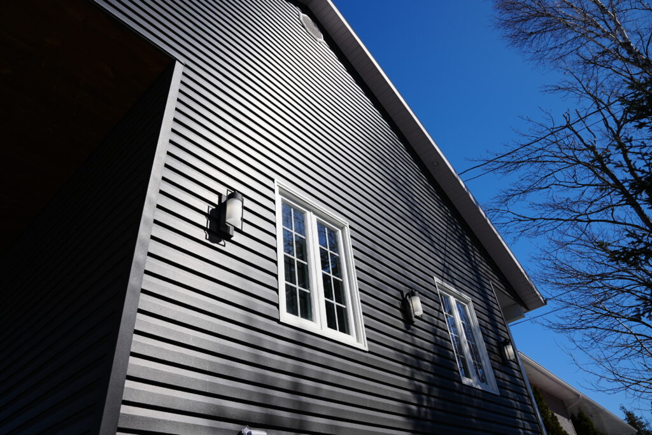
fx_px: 435
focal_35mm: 24
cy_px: 218
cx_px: 326
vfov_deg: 53.2
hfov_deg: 73.7
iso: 80
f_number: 5
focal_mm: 24
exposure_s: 1/1000
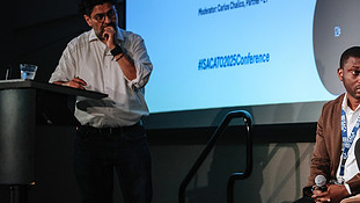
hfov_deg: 11.9
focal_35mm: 180
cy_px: 154
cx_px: 321
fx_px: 1718
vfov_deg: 6.7
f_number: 2.8
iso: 800
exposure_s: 1/80
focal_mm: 61
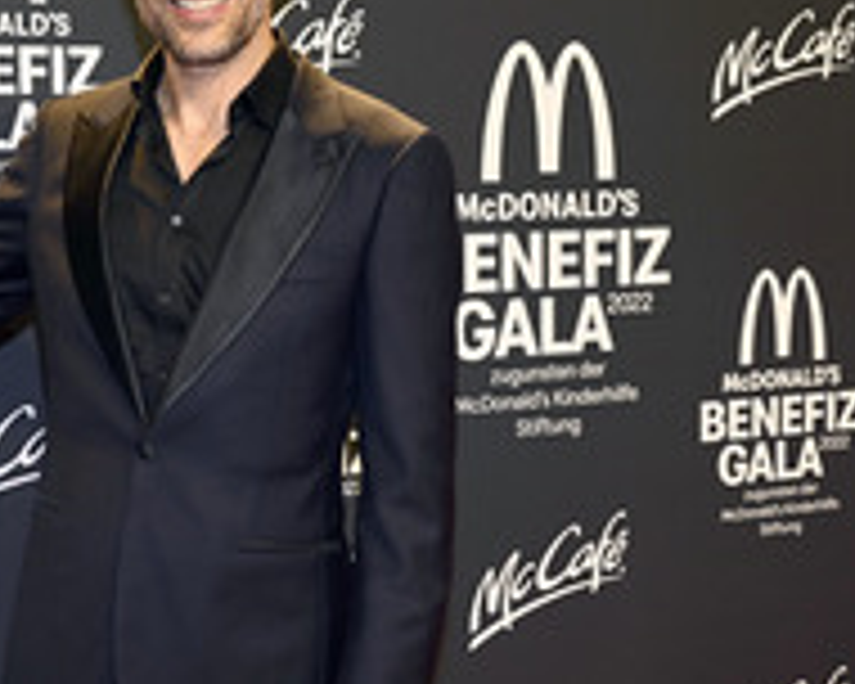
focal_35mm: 78
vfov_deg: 19.6
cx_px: -7
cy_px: 414
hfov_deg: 23.4
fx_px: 1974
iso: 500
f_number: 6.3
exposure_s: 1/60
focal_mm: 35
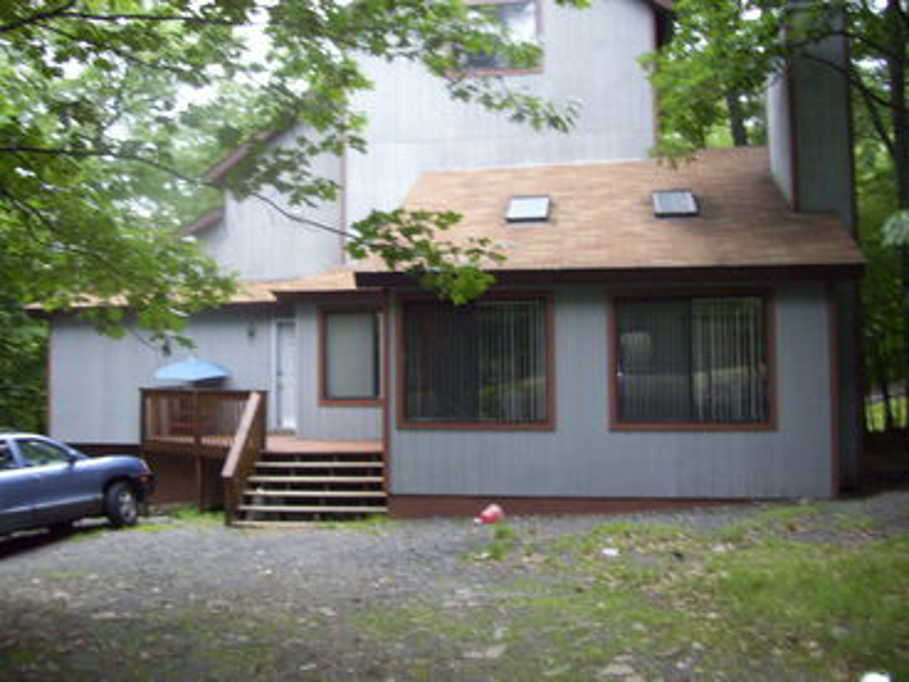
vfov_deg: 41.8
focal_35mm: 34
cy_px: 341
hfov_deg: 54.0
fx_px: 893
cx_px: 454
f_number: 2.9
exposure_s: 1/40
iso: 250
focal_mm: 5.7
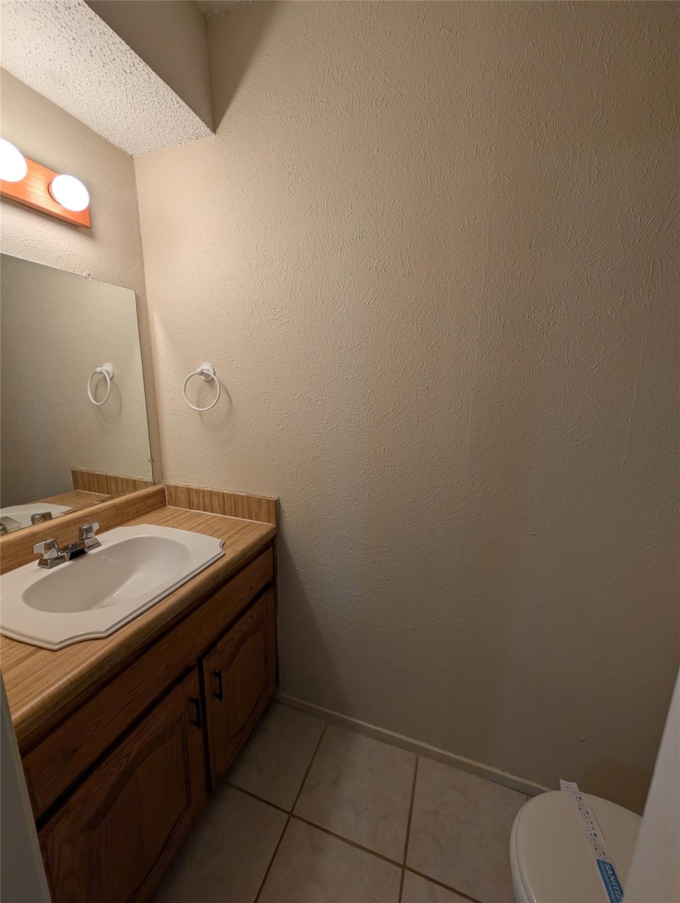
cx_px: 340
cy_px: 452
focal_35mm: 12
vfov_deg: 110.4
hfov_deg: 94.7
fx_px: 313
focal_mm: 2.02
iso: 79
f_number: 1.7
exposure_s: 1/120
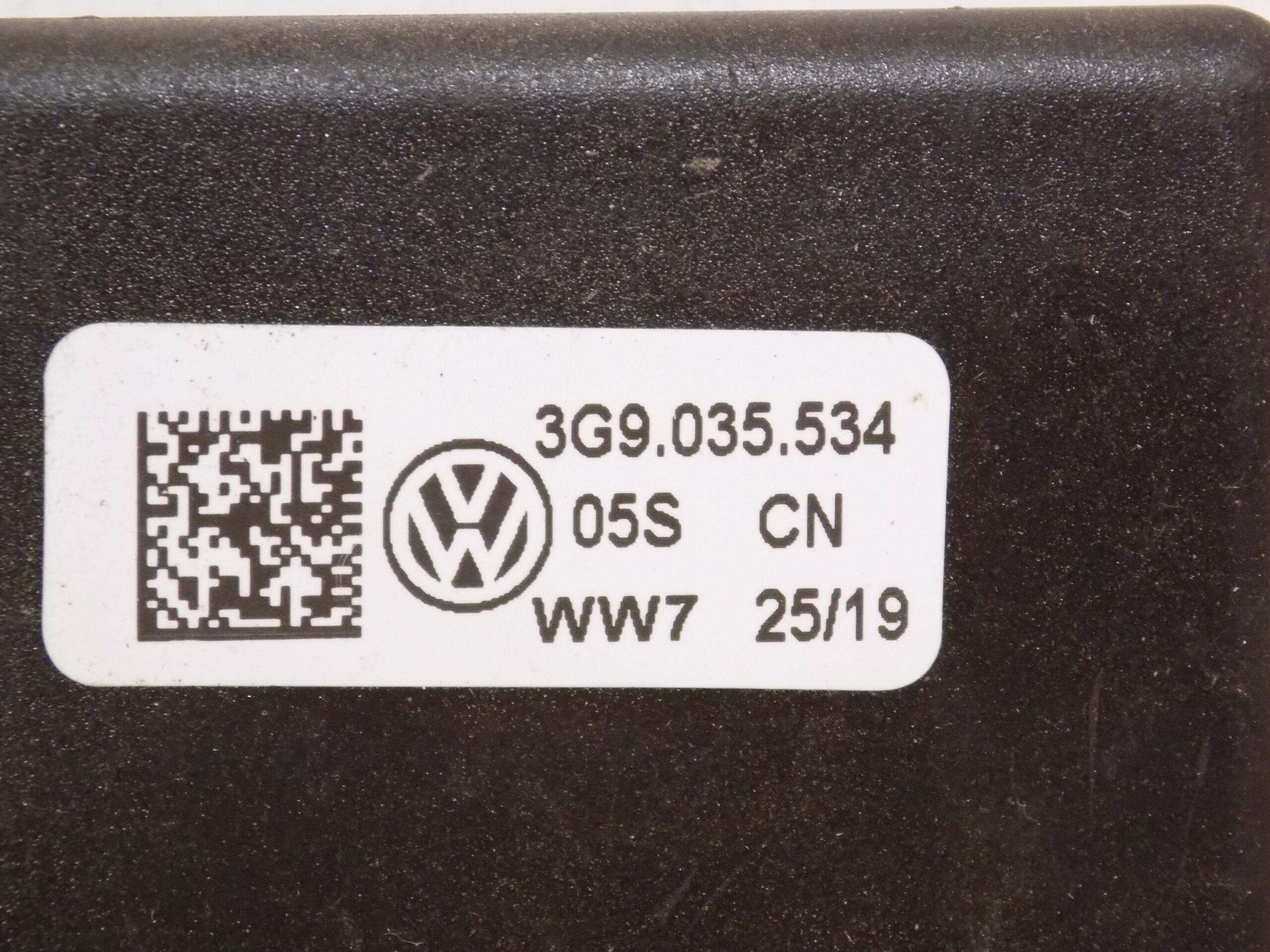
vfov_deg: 9.6
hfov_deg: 12.8
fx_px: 5650
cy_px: 476
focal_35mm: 154
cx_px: 635
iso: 400
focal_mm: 27.3
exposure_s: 1/15
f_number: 5.2
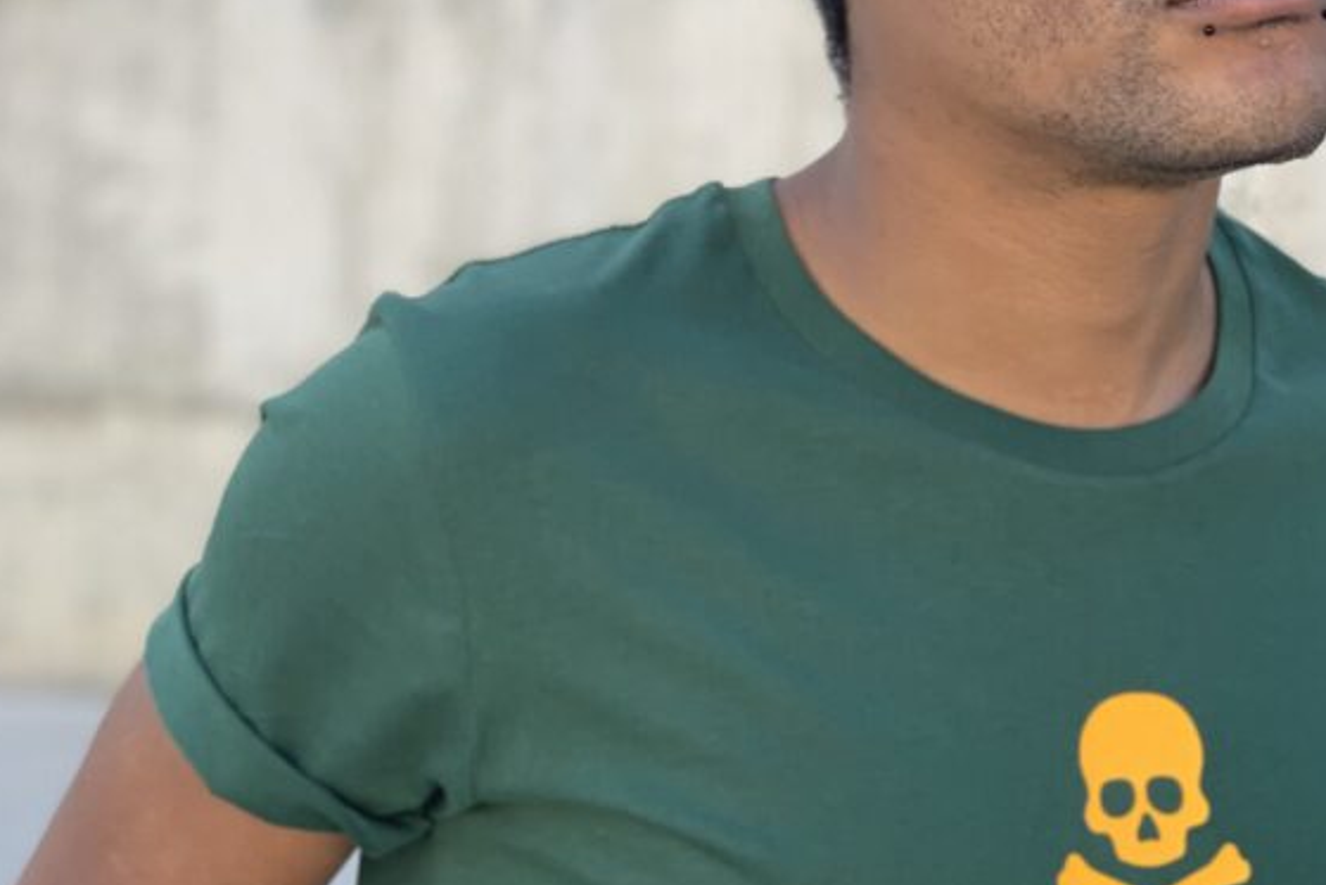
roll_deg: -3.8
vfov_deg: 13.8
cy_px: 484
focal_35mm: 99
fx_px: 3647
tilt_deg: -7.2
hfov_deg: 20.6
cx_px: 818
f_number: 2.4
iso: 25
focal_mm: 6
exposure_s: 1/122
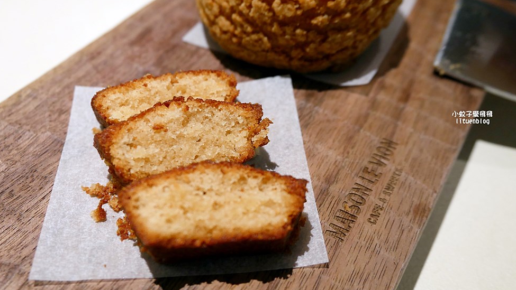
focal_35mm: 38
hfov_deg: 52.8
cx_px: 252
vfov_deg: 31.2
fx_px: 520
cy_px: 148
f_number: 4.1
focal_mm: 17
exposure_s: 1/60
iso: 320
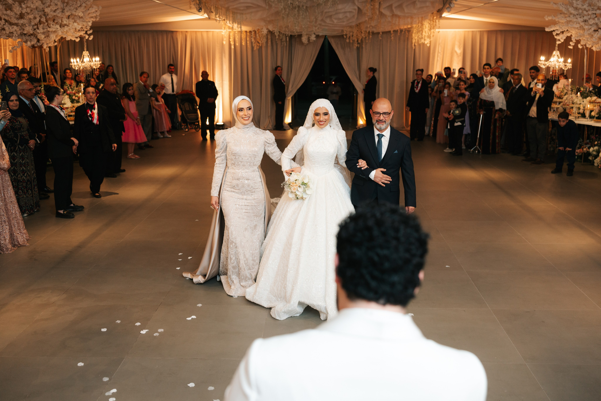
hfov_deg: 53.9
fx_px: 591
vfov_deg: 37.5
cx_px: 300
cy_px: 200
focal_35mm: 35
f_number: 2.8
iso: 1000
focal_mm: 35
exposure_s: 1/200
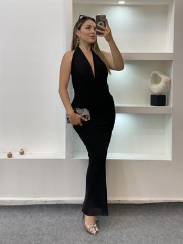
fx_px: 366
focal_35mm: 52
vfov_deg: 36.8
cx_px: 92
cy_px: 122
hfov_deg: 28.0
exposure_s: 1/100
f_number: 2
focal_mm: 6
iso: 80
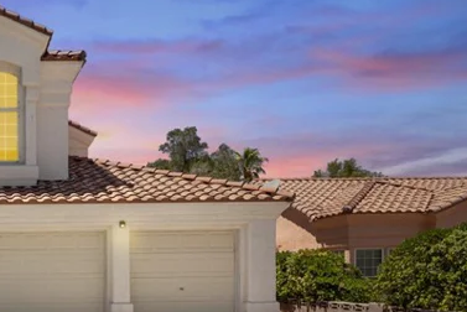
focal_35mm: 38
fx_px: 493
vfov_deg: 33.1
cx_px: -30
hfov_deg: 41.7
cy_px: 287
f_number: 9
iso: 100
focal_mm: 14
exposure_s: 1/400
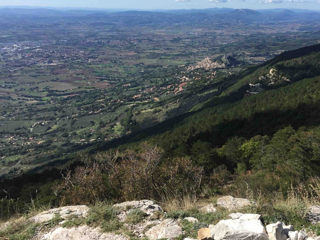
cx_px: 202
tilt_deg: -13.8
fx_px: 351
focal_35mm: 38
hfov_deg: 48.5
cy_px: 89
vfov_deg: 37.5
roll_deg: -1.6
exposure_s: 1/1883
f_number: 2.2
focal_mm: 4.15
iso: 32
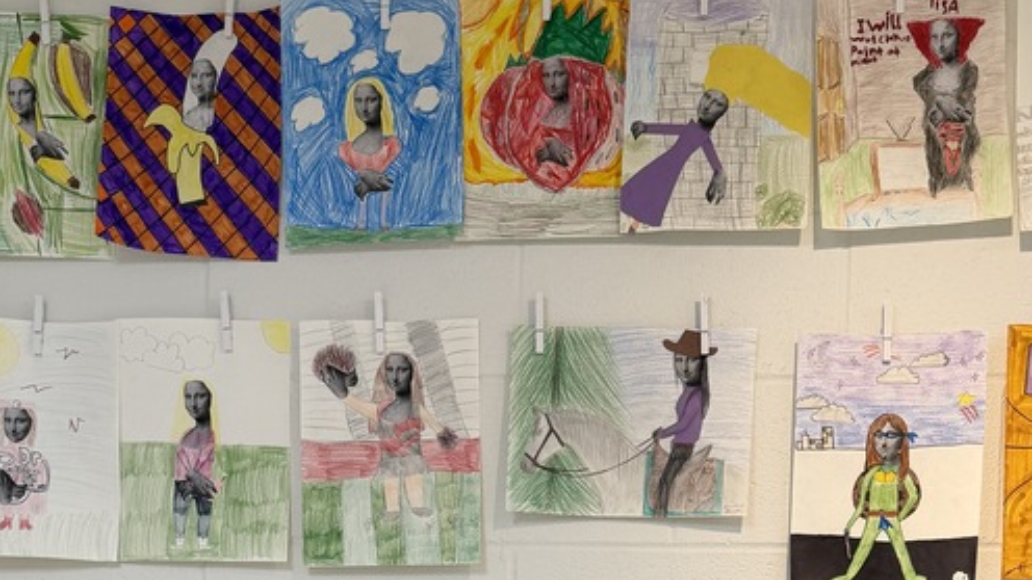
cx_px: 568
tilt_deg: -2.7
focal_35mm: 54
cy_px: 927
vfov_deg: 18.9
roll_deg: -1.8
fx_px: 1478
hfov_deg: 38.5
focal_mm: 6.76
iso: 80
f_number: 1.78
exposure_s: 1/120
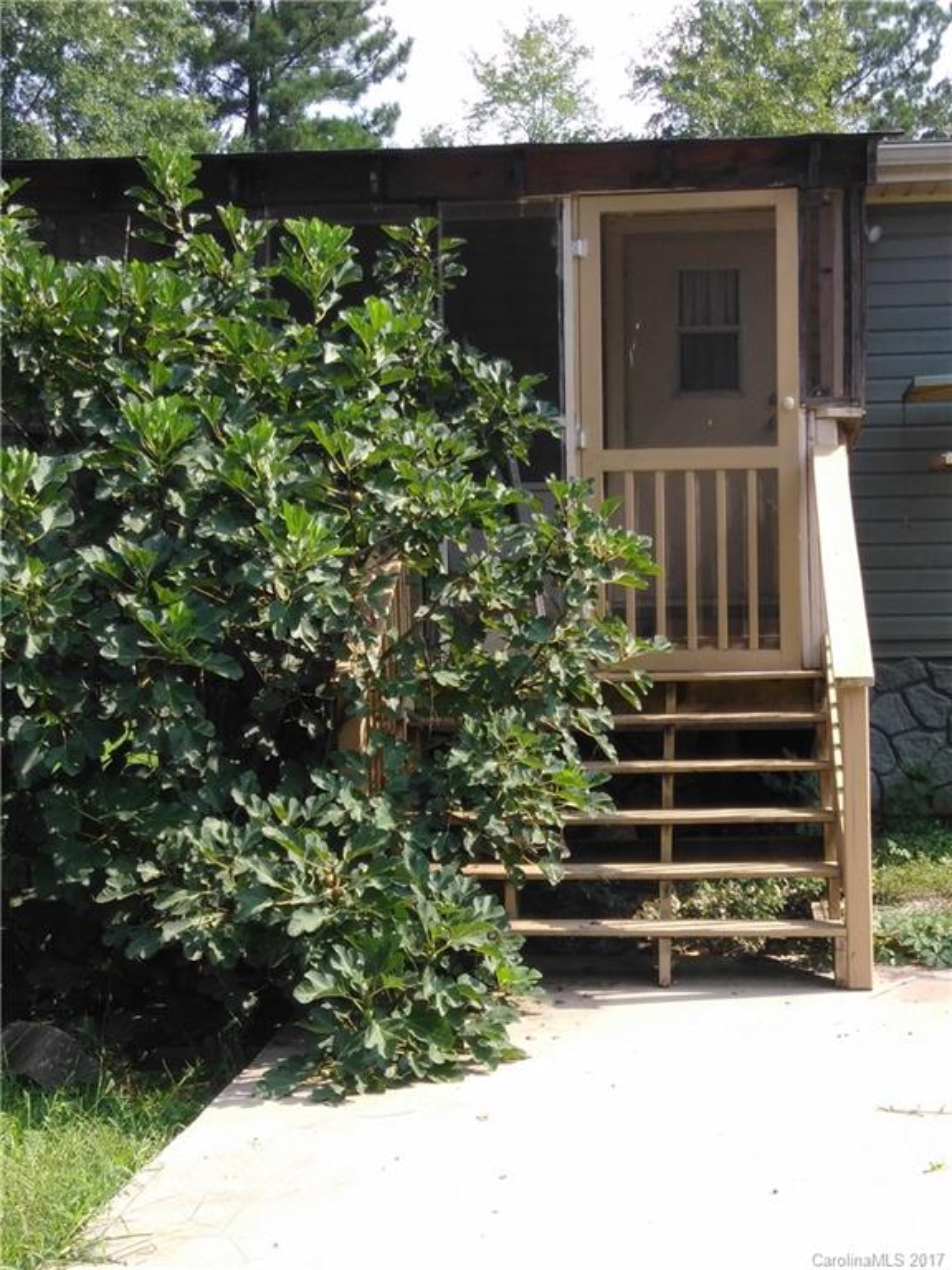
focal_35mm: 20
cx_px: 476
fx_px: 733
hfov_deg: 66.0
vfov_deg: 81.7
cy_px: 635
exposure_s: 1/425
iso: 100
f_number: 2.2
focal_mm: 3.46
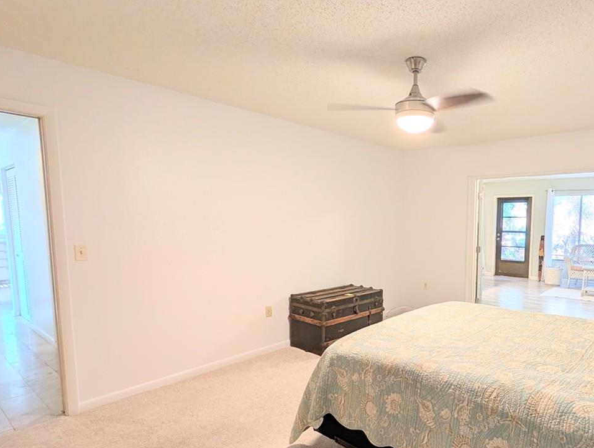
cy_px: 260
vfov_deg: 65.7
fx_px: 344
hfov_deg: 78.3
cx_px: 409
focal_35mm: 20
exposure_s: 1/40
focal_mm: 2.02
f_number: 1.7
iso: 105
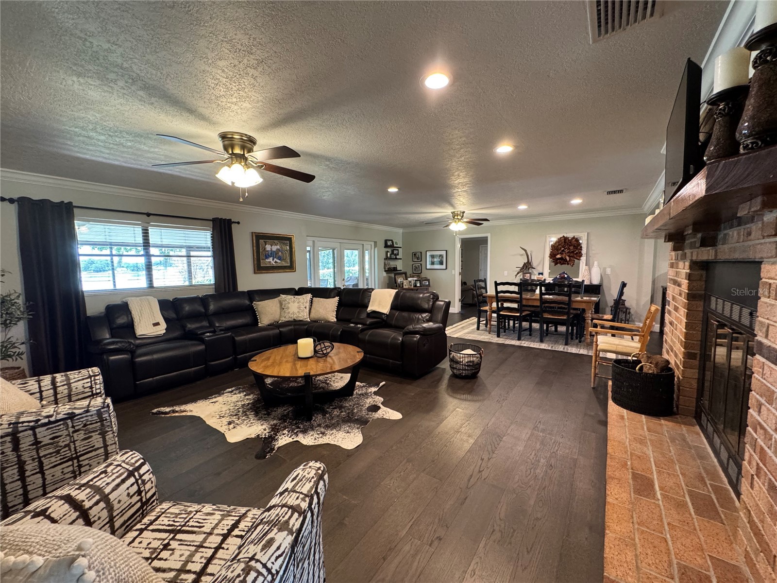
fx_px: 314
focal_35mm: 14
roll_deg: +1.0
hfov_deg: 102.1
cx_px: 388
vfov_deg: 85.7
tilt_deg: -6.0
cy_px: 292
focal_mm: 2.22
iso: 400
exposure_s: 1/60
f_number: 2.2
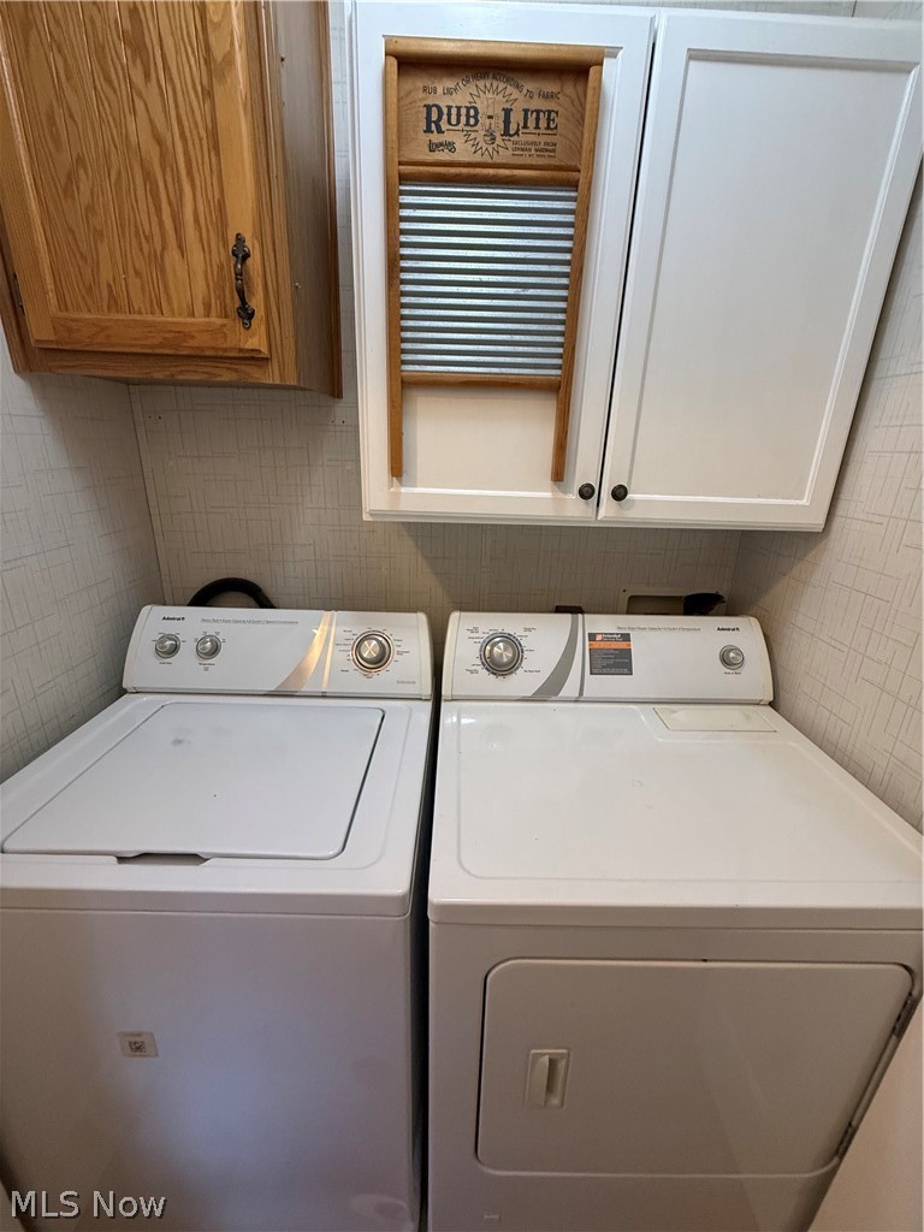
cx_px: 462
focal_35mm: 14
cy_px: 616
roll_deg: -2.4
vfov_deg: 102.1
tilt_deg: -19.7
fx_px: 498
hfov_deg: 85.7
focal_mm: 2.22
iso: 320
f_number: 2.2
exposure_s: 1/120
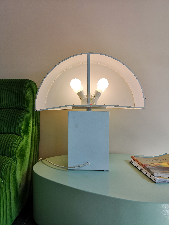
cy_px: 112
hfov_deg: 51.4
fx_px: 176
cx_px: 84
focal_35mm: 27
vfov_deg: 65.3
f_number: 1.8
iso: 50
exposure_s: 1/197
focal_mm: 3.95
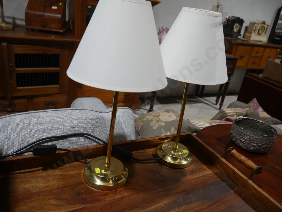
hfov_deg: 63.4
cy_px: 106
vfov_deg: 49.8
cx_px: 141
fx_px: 228
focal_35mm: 28
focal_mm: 14
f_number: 3.5
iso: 200
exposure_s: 1/80
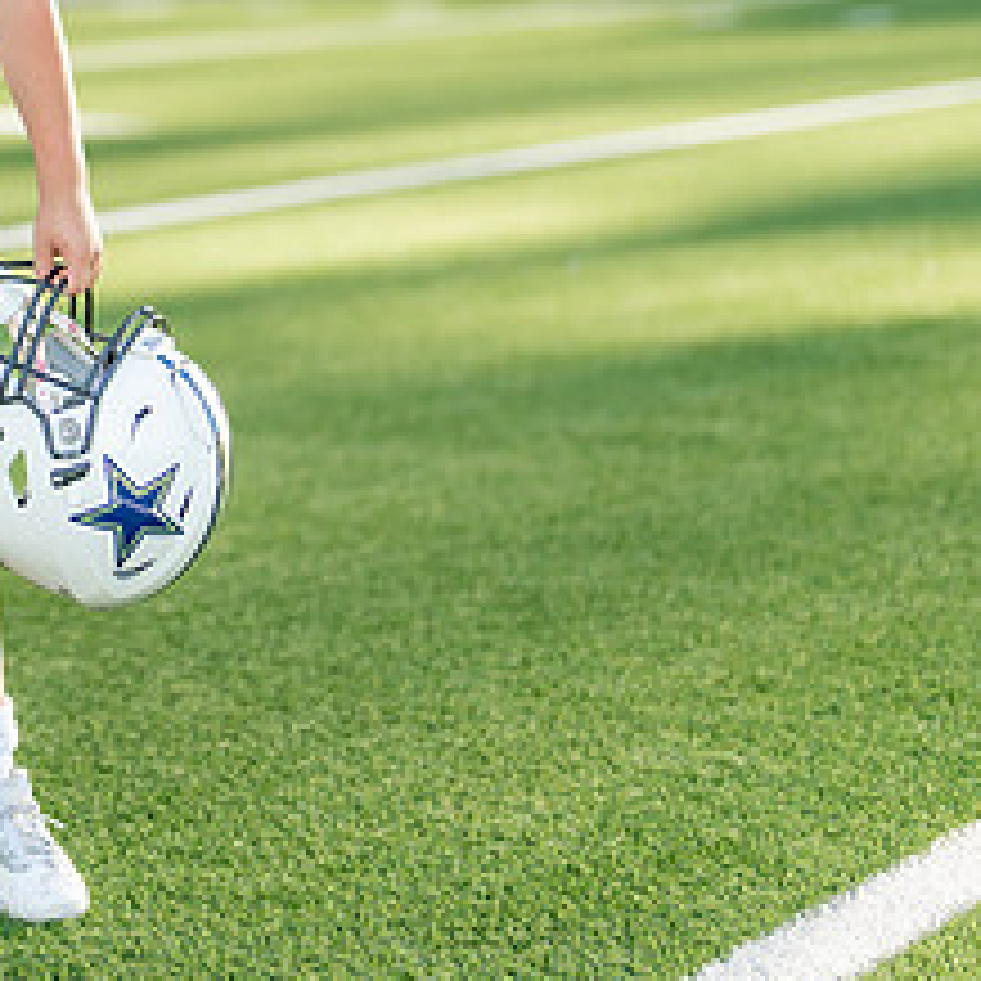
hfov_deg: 12.7
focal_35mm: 134
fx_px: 4296
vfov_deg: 12.9
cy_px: 128
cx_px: -162
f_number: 1.2
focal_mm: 50
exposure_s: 1/2500
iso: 100
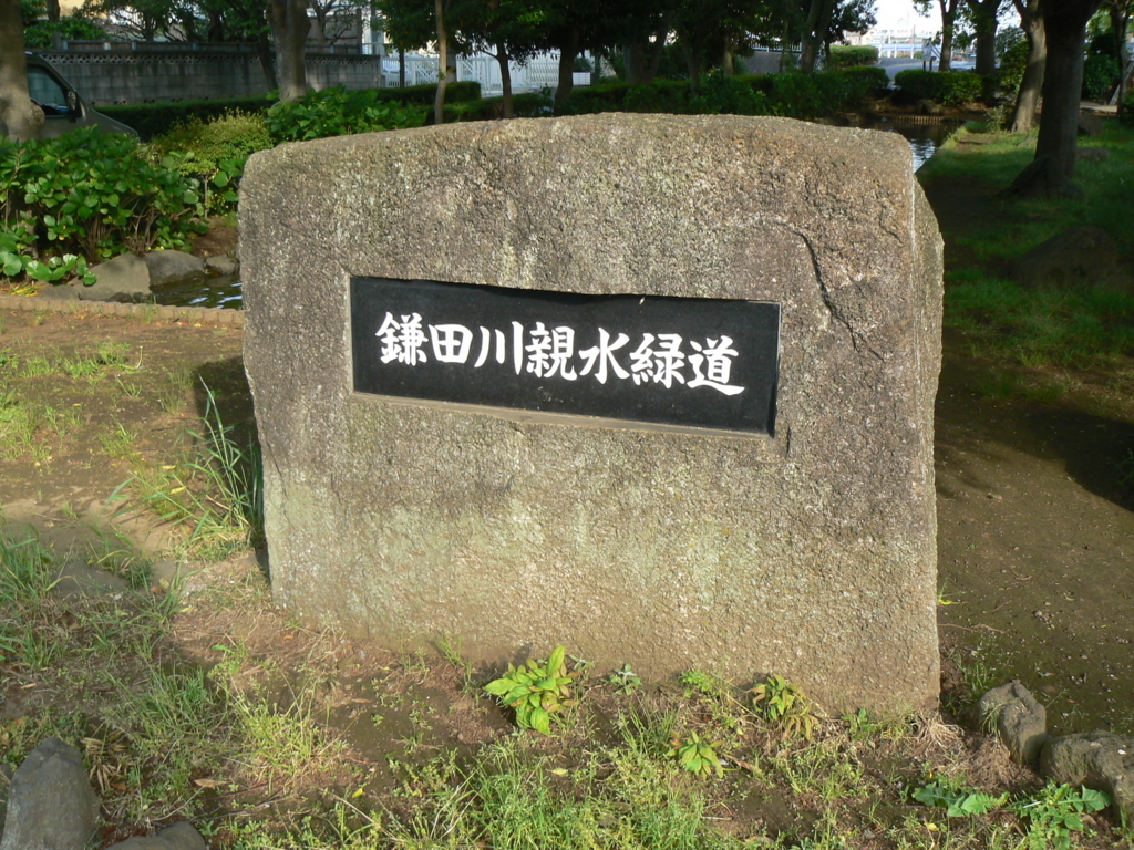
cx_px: 567
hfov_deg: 51.4
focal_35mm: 36
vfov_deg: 39.7
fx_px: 1179
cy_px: 425
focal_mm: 6
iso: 80
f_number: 5
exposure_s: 1/125
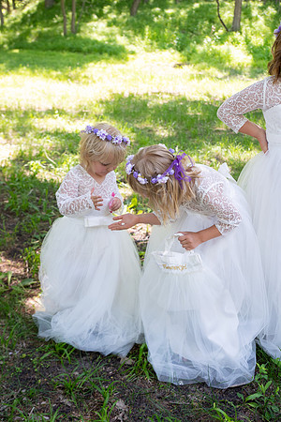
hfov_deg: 29.2
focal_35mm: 46
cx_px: 140
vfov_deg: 42.7
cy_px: 211
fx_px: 539
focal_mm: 46
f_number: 5
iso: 250
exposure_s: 1/125
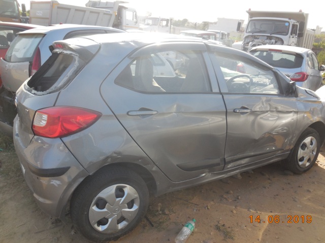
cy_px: 122
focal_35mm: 30
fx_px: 282
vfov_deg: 46.8
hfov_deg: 60.0
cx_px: 162
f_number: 3.2
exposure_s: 1/500
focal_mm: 5.3
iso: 125
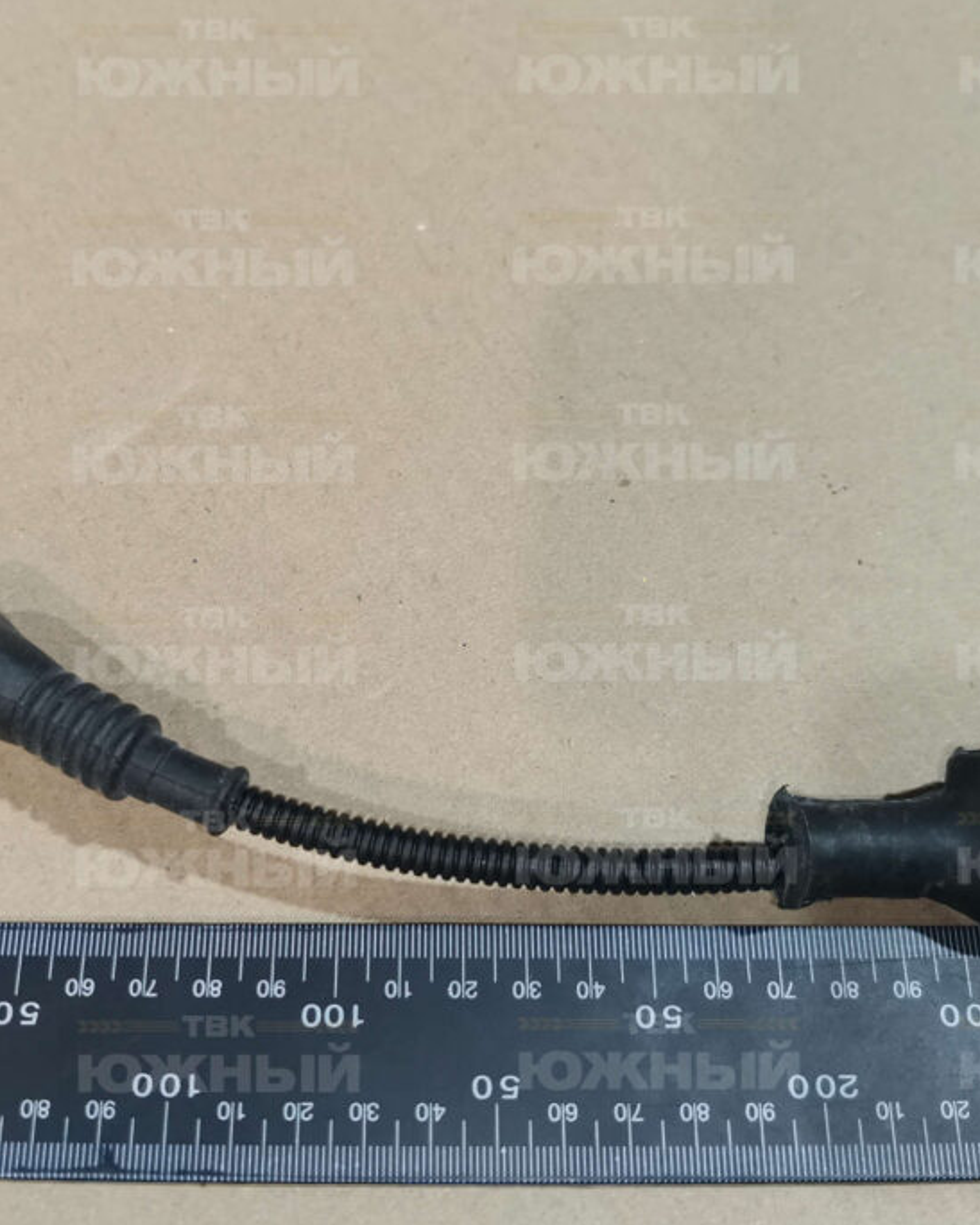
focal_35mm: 38
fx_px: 1378
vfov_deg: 47.9
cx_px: 443
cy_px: 582
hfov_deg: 39.1
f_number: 1.4
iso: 200
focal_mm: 4.66
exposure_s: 1/100
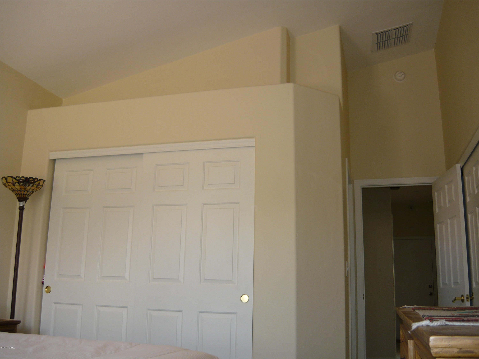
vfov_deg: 42.9
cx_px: 240
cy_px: 180
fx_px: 457
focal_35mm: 33
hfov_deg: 55.4
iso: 100
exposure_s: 1/30
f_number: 2.8
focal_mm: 5.5
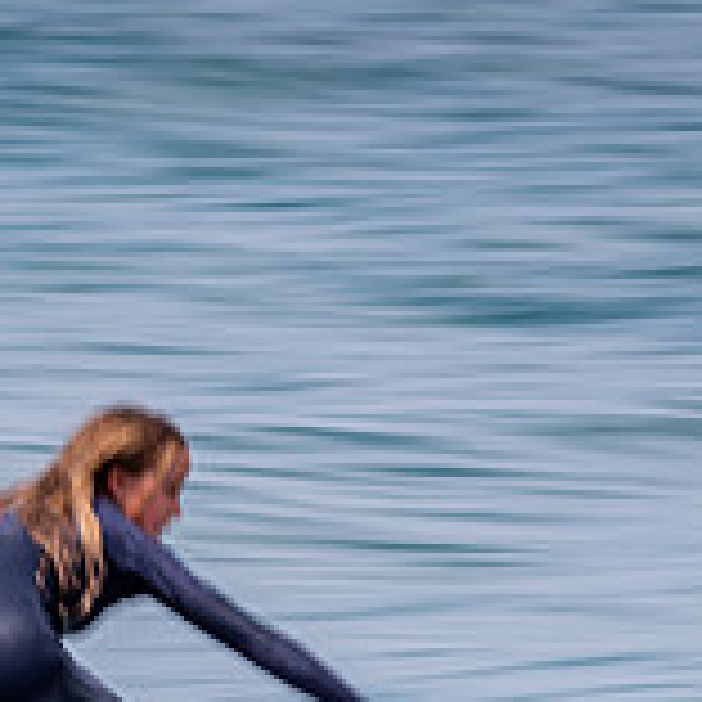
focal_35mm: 1584
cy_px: 830
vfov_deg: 1.1
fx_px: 36343
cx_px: -126
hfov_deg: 1.1
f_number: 20
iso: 64
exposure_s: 1/20
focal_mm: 500
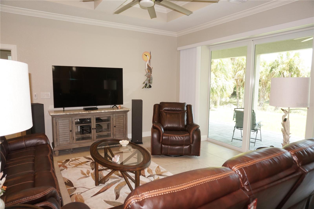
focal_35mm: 24
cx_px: 157
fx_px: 209
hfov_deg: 73.8
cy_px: 104
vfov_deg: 53.0
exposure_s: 1/160
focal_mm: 16
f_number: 4
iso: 400
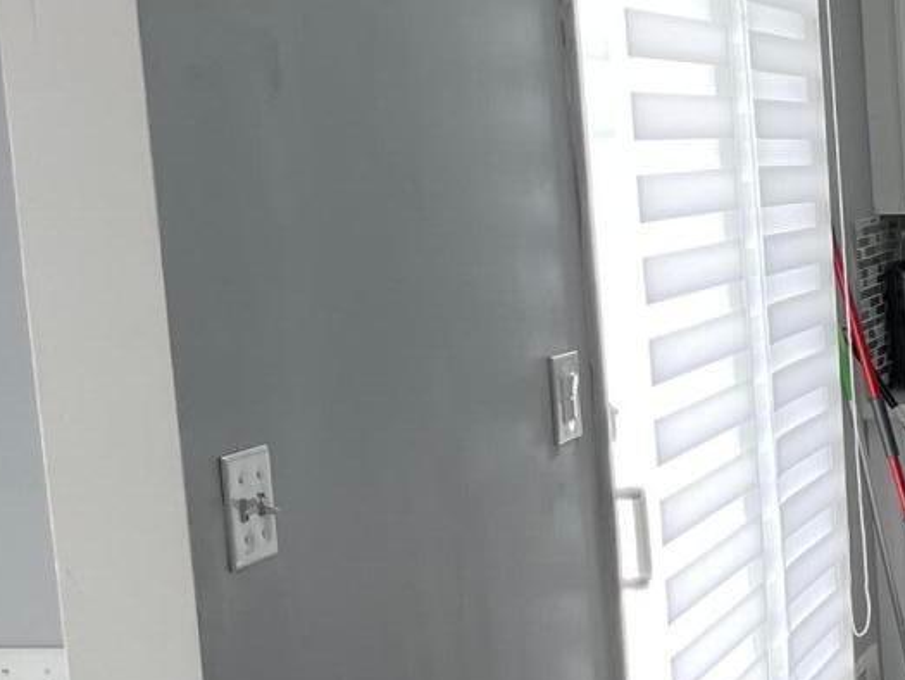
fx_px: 2589
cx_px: 1698
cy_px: 507
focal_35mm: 99
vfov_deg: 14.9
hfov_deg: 16.2
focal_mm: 5.1
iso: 40
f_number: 1.6
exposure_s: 1/121
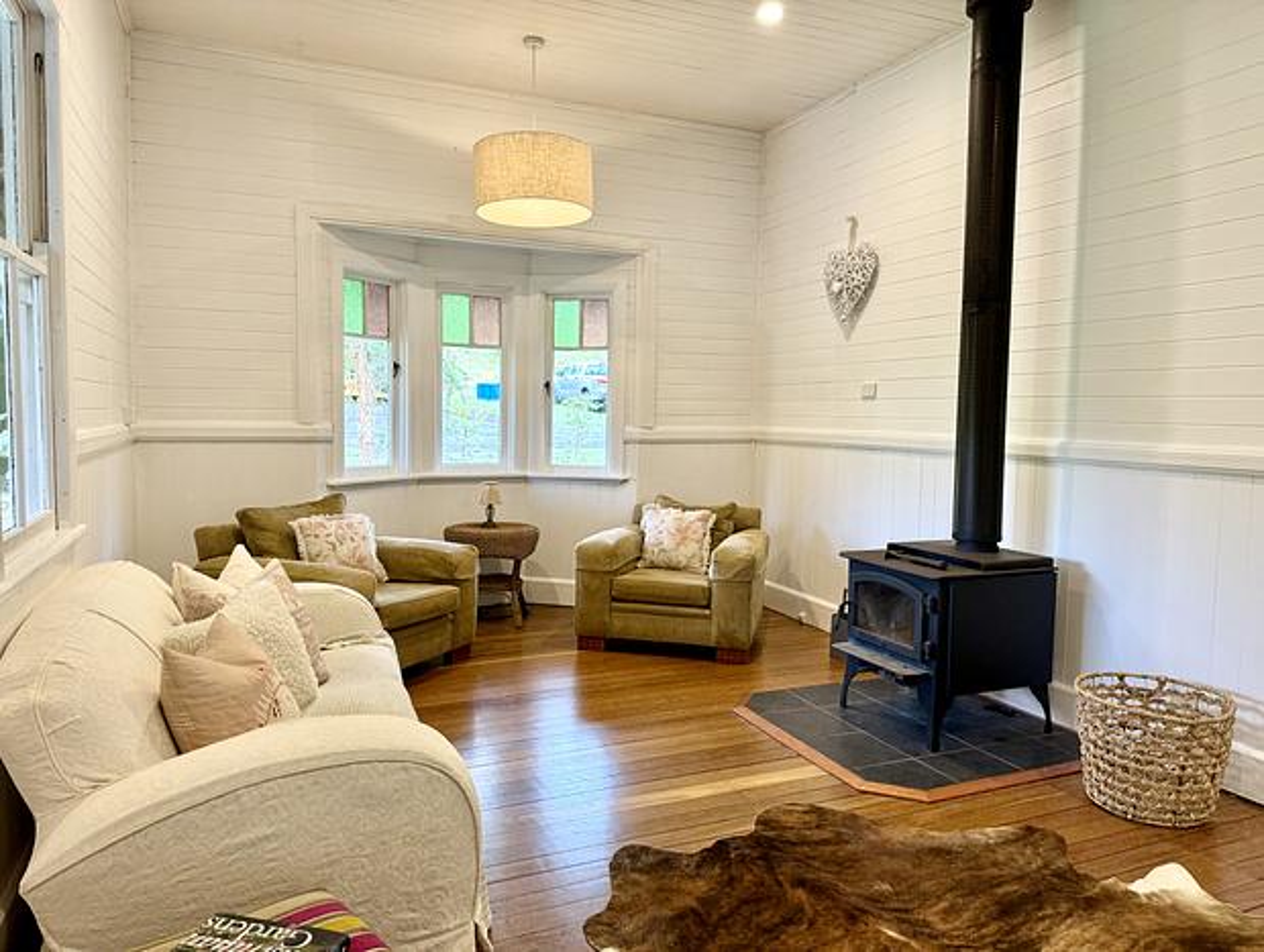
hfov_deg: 71.5
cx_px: 632
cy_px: 476
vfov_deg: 56.9
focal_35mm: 24
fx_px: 878
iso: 125
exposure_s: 1/50
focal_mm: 6.86
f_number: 1.78
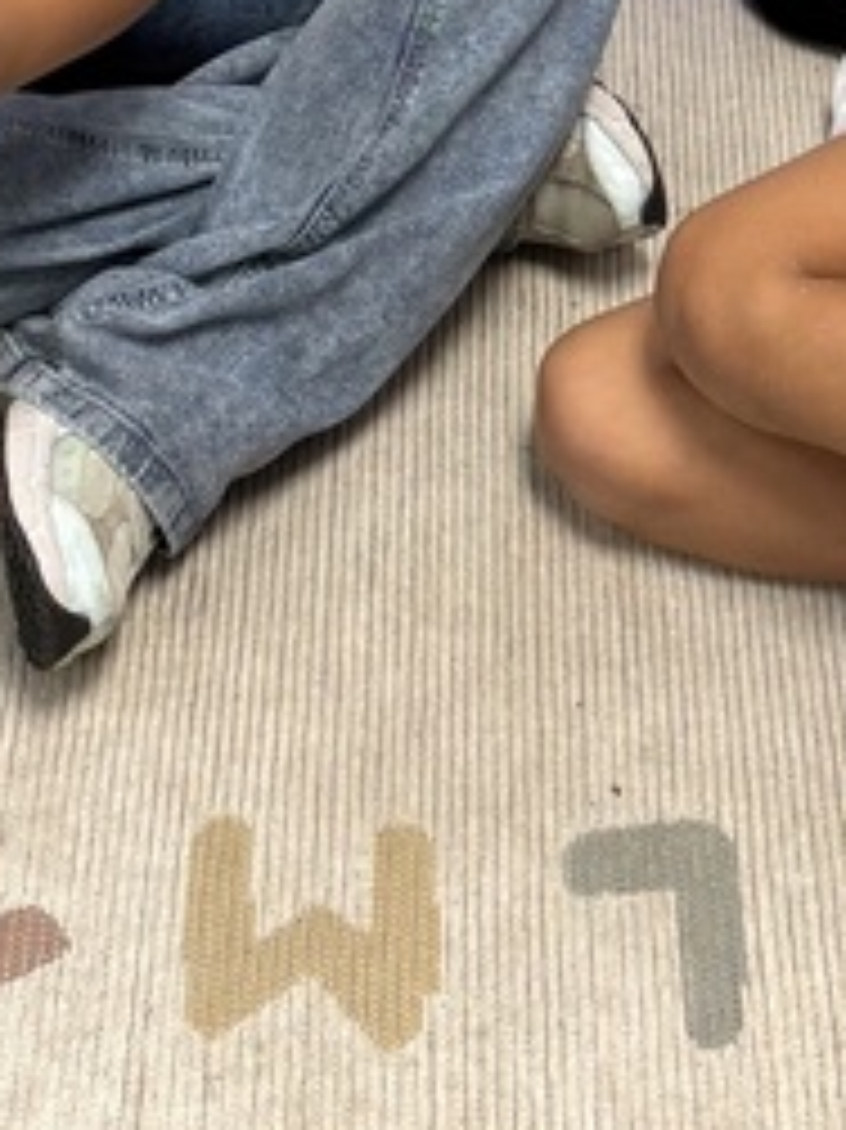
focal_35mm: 98
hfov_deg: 15.1
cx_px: 544
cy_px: -176
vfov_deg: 19.1
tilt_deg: -35.9
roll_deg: +0.3
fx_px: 3196
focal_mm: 6.76
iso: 160
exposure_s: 1/60
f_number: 1.78
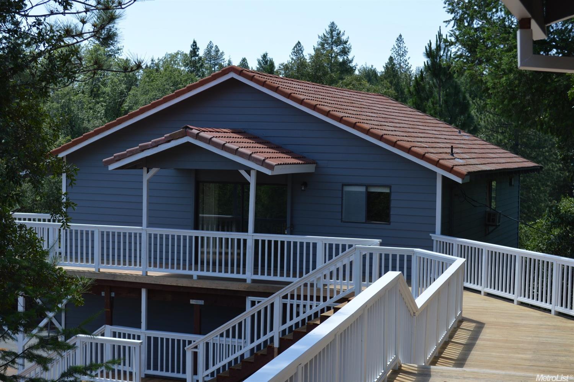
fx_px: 1003
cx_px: 287
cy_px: 191
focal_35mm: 63
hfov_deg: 31.9
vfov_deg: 21.5
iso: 100
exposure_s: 1/200
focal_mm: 42
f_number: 7.1
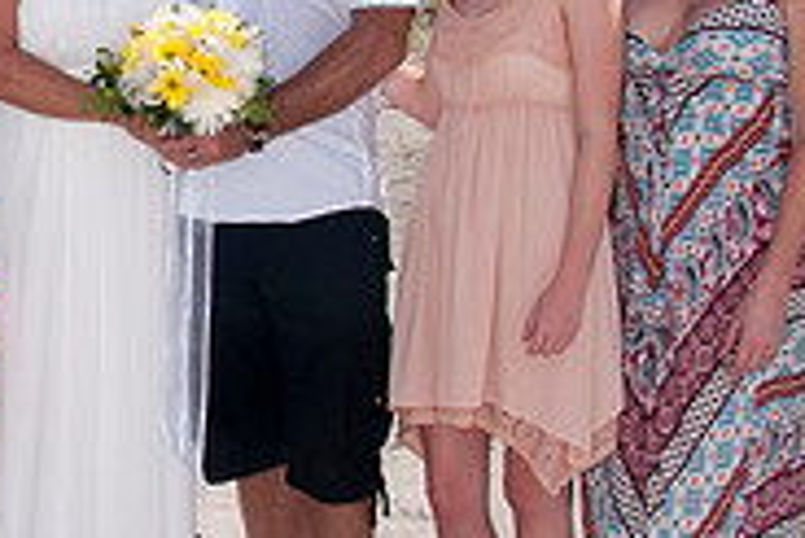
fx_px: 2573
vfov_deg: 11.9
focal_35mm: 115
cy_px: 93
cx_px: -166
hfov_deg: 17.0
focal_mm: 22
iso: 100
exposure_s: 1/250
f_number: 11
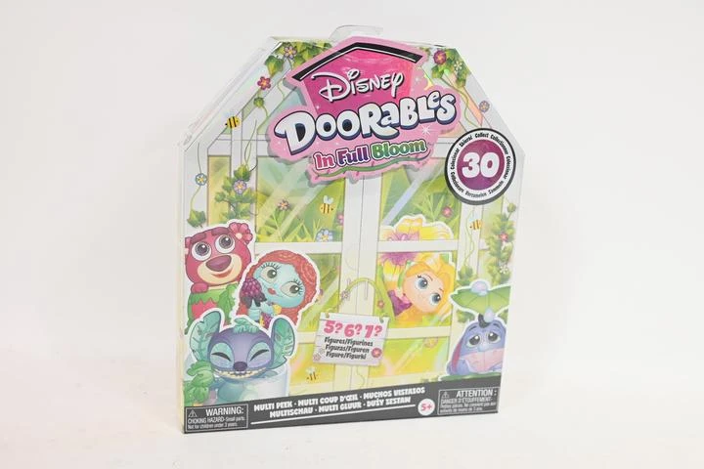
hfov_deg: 45.0
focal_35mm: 44
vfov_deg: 30.8
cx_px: 352
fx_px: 851
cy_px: 234
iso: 500
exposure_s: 1/125
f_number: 4.8
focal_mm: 29
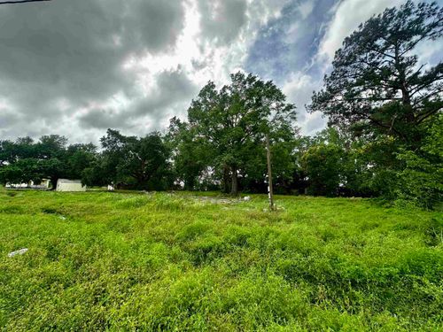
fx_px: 179
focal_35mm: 14
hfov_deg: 102.1
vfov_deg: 85.7
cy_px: 166
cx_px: 222
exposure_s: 1/1033
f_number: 2.2
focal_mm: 2.22
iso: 50
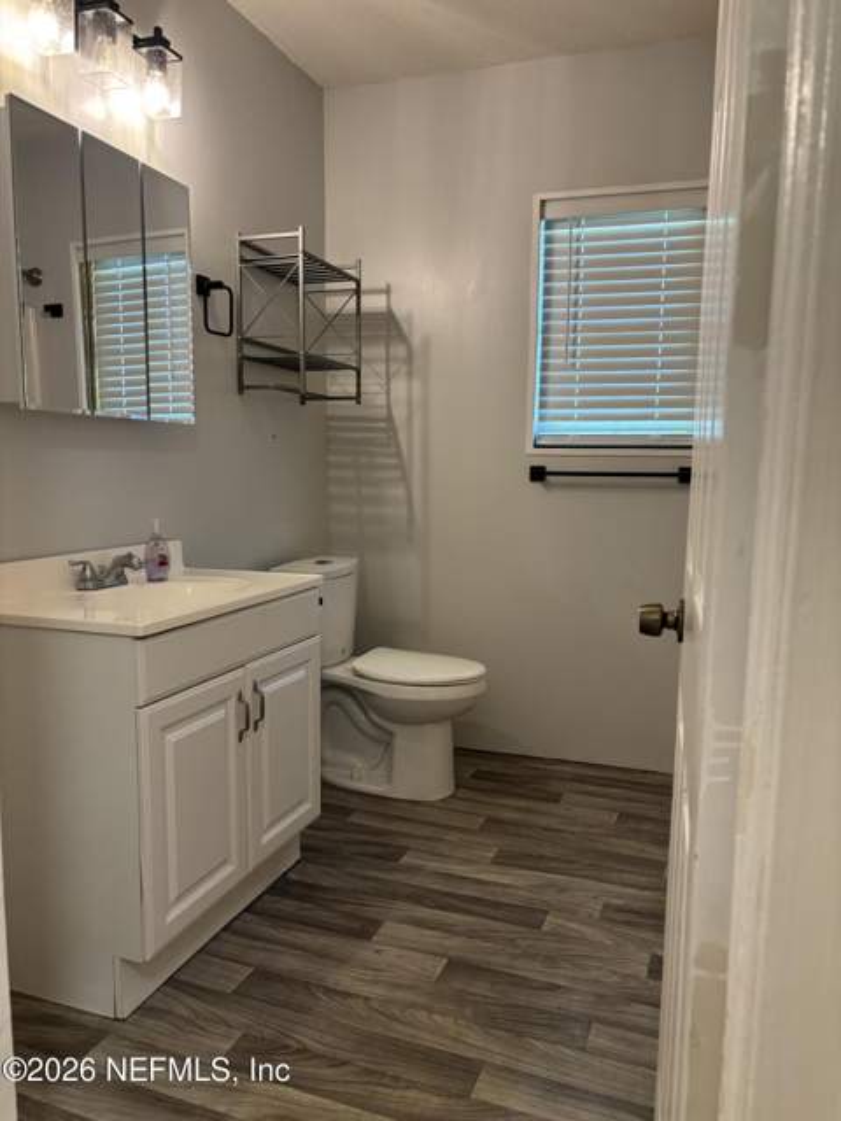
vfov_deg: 67.3
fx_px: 842
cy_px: 560
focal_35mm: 26
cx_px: 420
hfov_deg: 53.1
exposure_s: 1/60
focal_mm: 5.96
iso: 160
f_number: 1.6
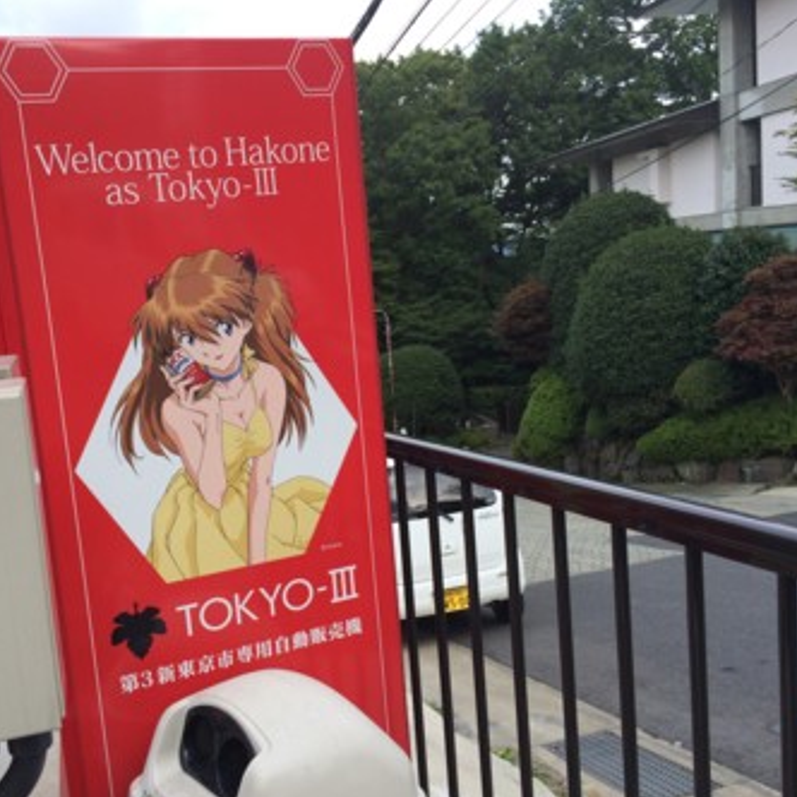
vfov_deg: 46.0
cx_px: 322
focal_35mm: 36
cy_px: 401
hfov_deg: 45.8
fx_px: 938
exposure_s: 1/562
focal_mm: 4.12
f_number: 2.2
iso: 32
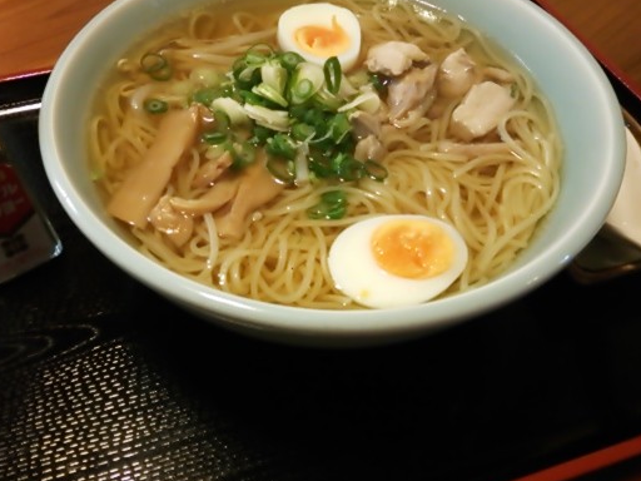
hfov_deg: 52.4
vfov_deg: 40.5
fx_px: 648
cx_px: 268
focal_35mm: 35
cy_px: 189
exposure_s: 1/60
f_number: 2.5
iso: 400
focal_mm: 4.21
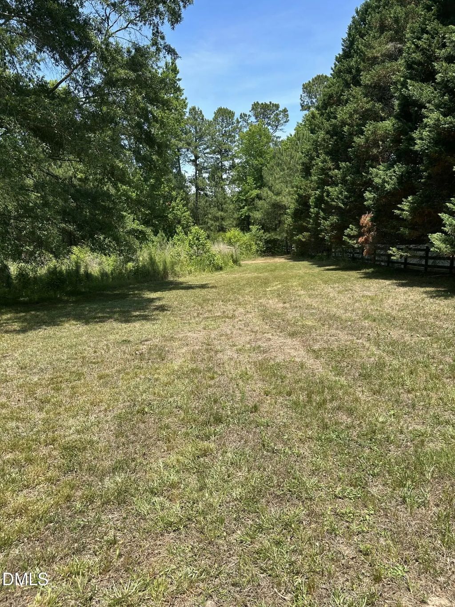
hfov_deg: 53.1
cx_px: 228
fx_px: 456
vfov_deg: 67.3
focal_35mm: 26
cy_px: 304
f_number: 1.5
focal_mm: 5.7
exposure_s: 1/2045
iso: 50
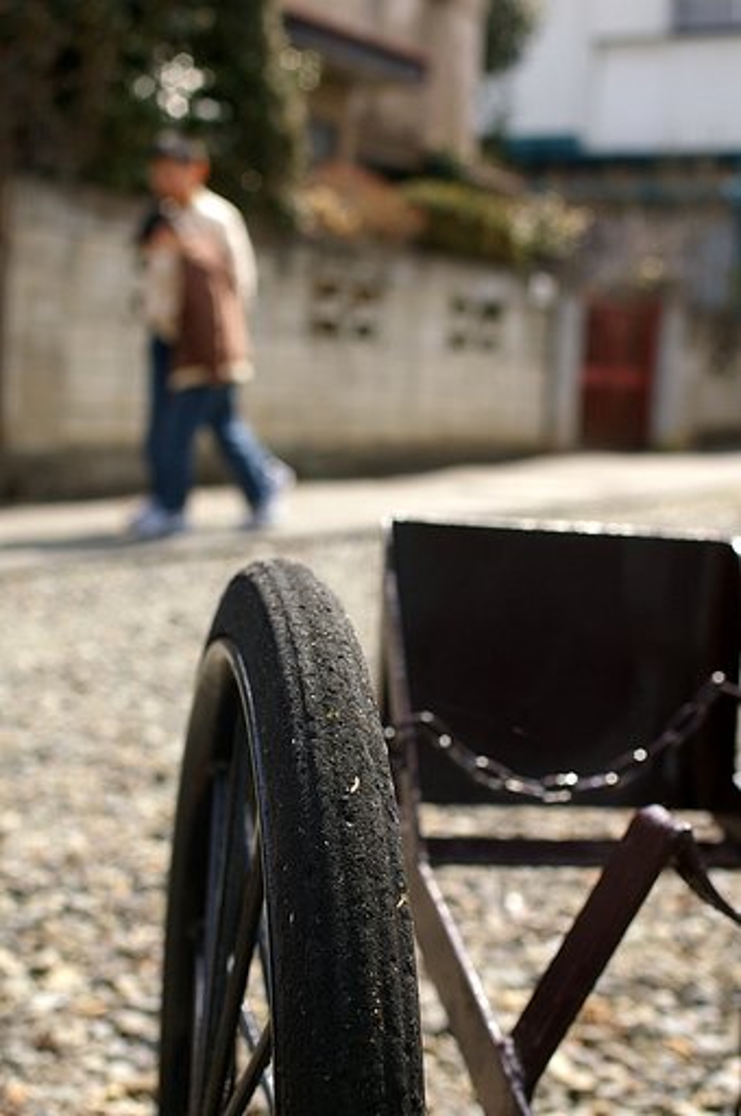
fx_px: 1625
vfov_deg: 37.9
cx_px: 370
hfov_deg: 25.7
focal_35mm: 52
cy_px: 558
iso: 200
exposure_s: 1/800
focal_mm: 35
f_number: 3.5
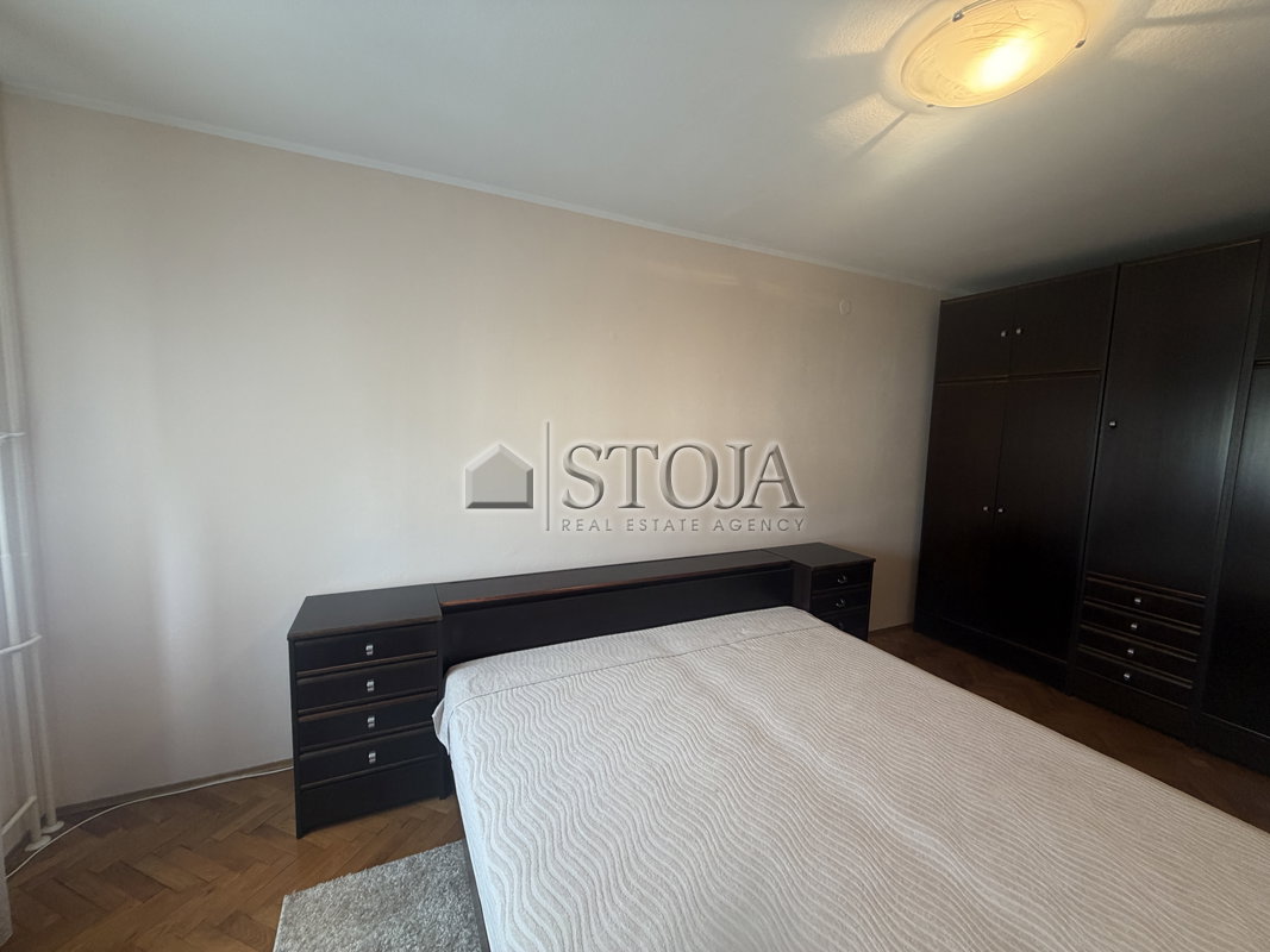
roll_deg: -1.3
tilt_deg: -5.6
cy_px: 476
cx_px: 635
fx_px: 514
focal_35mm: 14
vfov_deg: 85.7
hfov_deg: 102.1
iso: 200
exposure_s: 1/50
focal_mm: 2.22
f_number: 2.2
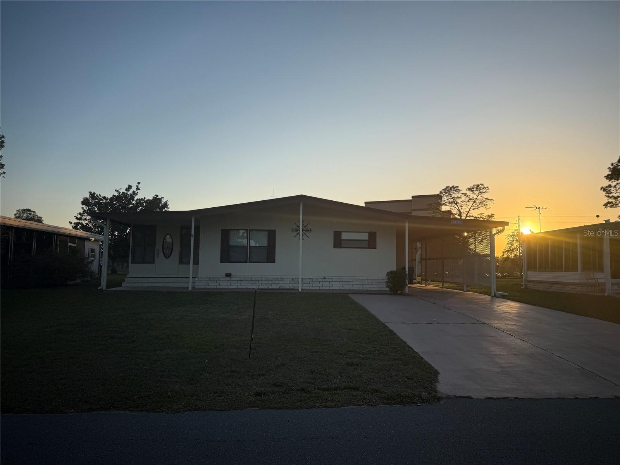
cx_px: 310
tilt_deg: +5.7
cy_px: 232
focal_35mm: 24
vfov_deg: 56.8
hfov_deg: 71.6
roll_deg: -1.1
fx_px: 430
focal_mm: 6.76
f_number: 1.78
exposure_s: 1/3584
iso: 80
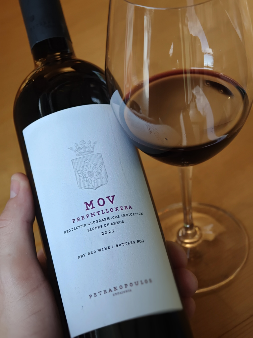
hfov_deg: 21.0
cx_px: 126
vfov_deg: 27.8
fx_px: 682
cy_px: 169
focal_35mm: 70
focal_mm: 16.53
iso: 800
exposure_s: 1/50
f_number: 5
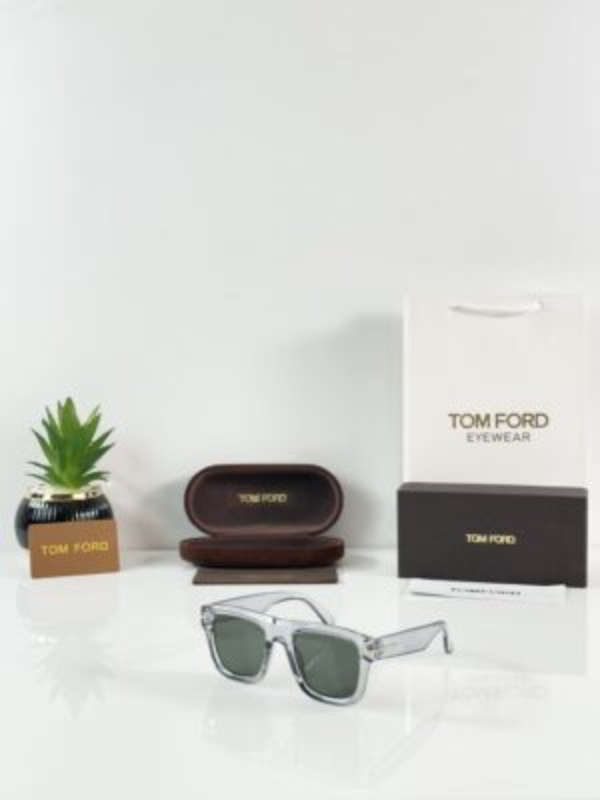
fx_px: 1109
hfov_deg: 30.3
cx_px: 300
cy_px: 400
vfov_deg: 39.7
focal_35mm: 48
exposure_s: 1/100
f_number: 1.78
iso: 64
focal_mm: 6.86
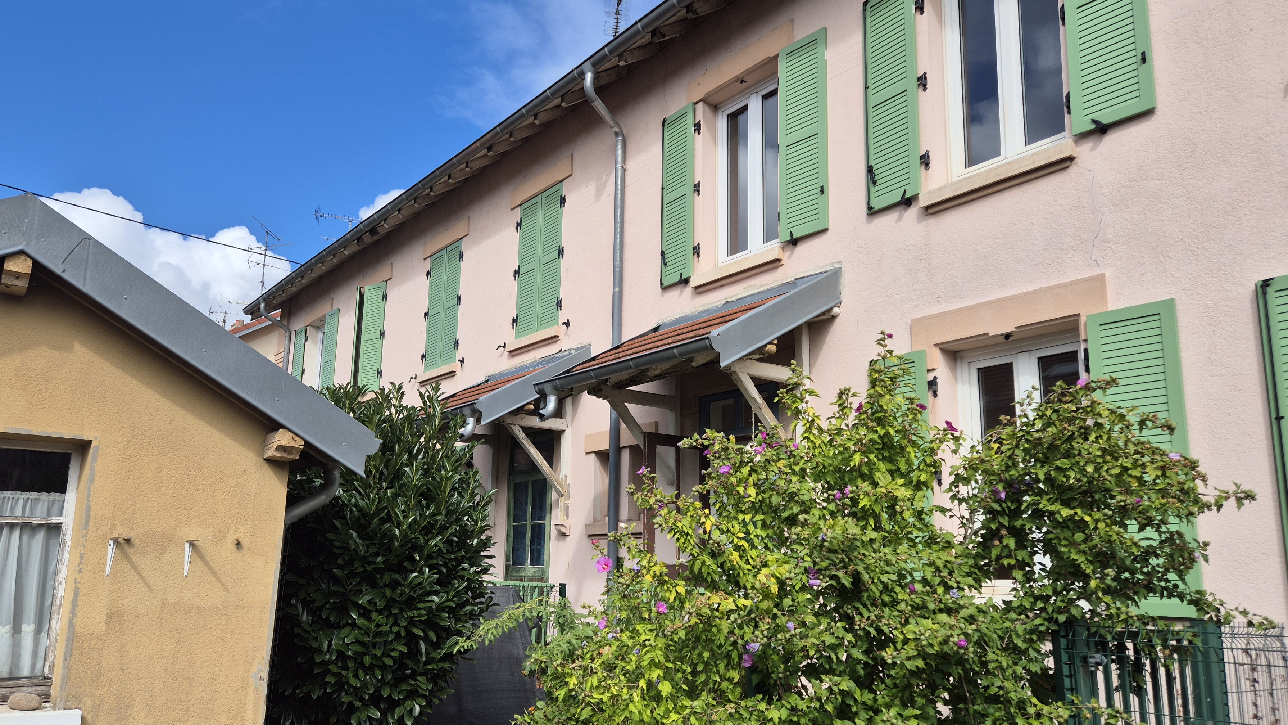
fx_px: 956
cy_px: 386
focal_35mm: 28
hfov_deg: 67.8
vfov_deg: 41.5
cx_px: 598
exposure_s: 1/1796
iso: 25
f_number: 1.8
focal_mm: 5.4
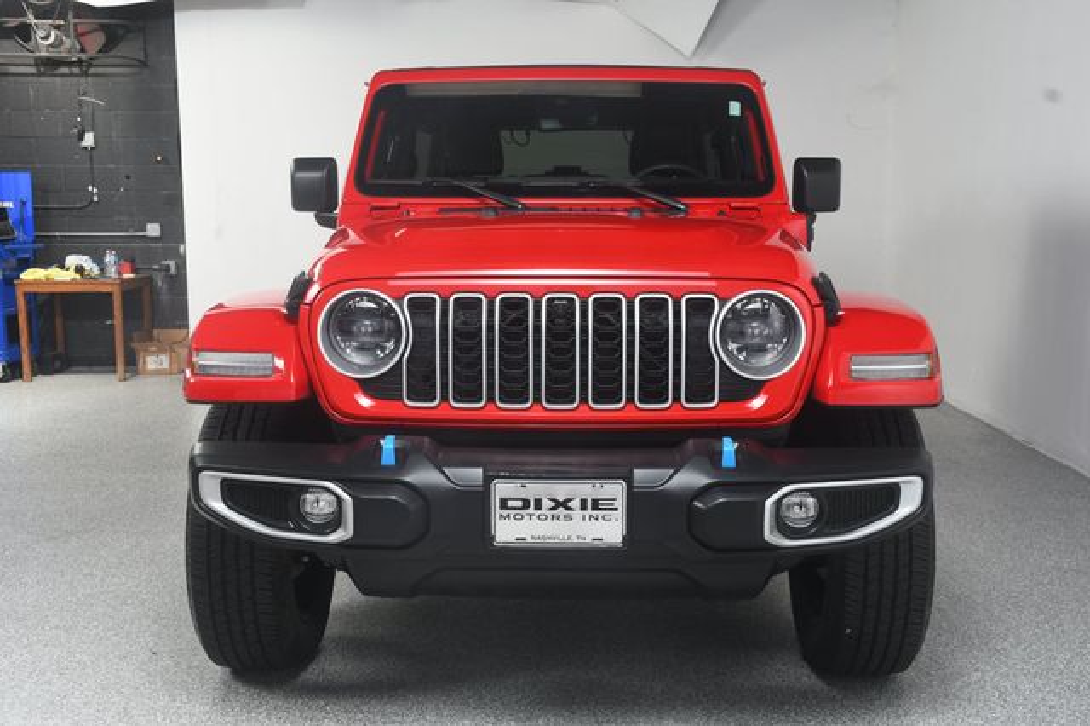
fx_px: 1210
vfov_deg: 33.4
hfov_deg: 48.5
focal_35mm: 40
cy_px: 363
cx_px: 545
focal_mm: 27
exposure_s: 1/160
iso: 100
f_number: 8
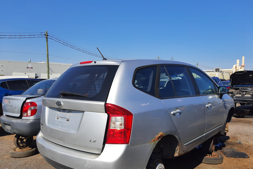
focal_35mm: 28
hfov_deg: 65.5
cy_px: 94
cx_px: 130
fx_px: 197
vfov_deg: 46.3
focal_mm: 3.92
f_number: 1.7
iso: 40
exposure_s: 1/1838
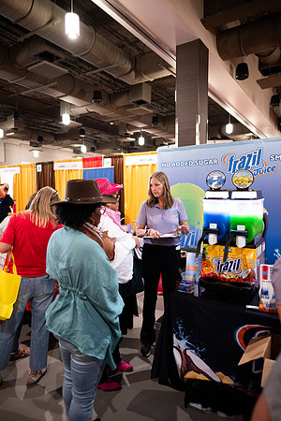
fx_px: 281
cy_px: 210
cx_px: 140
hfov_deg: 53.1
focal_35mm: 24
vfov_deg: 73.7
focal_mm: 24
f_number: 1.8
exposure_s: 1/200
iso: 1250
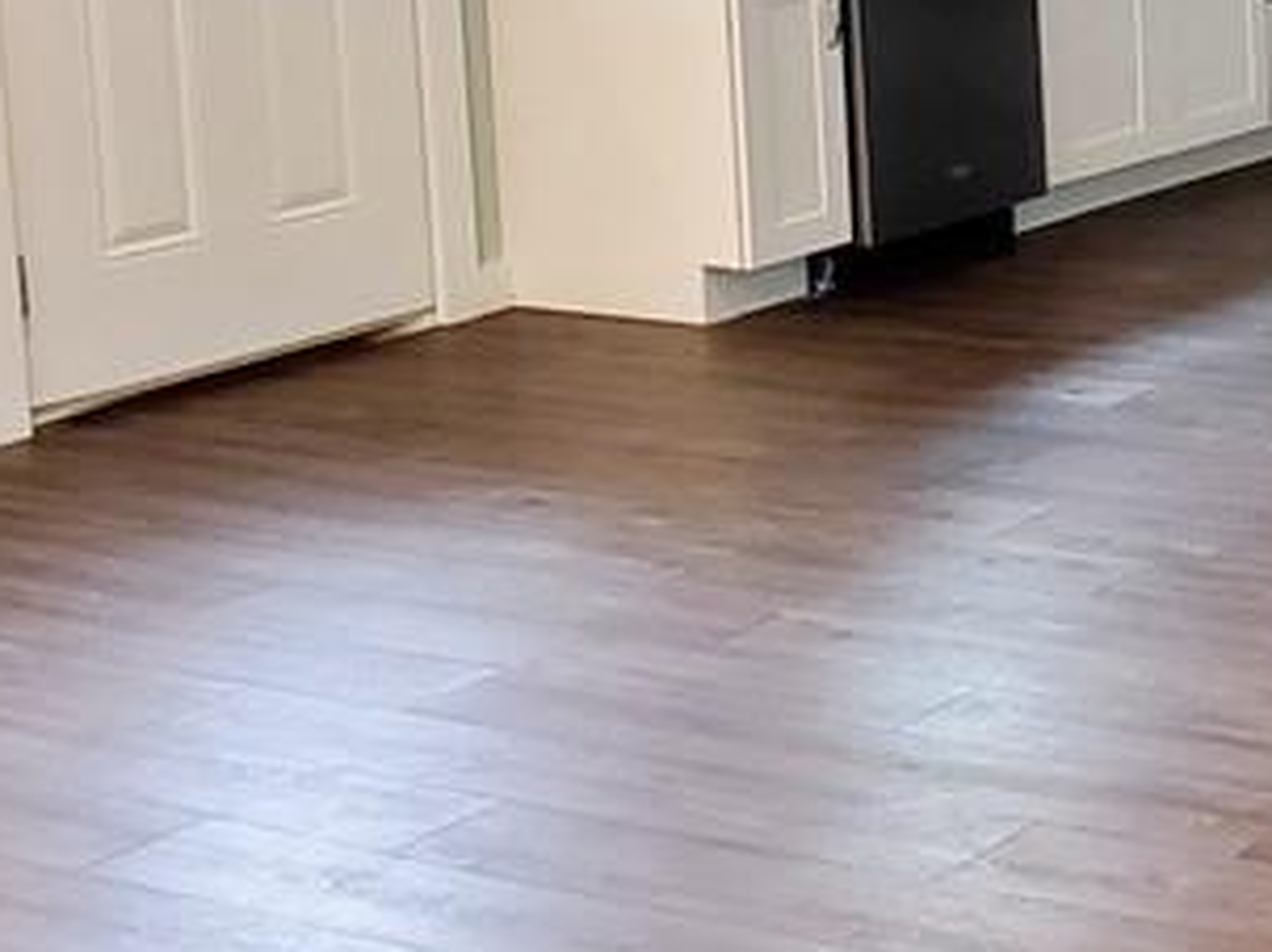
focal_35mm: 88
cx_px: 1524
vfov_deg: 16.4
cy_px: -13
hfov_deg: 20.8
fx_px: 3232
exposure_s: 1/39.1
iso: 400
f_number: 2.4
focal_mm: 4.3
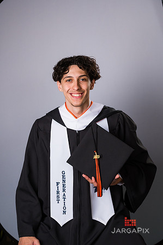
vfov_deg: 23.9
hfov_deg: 16.0
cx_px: 82
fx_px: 579
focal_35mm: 85
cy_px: 122
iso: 800
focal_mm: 85
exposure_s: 1/200
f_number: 8
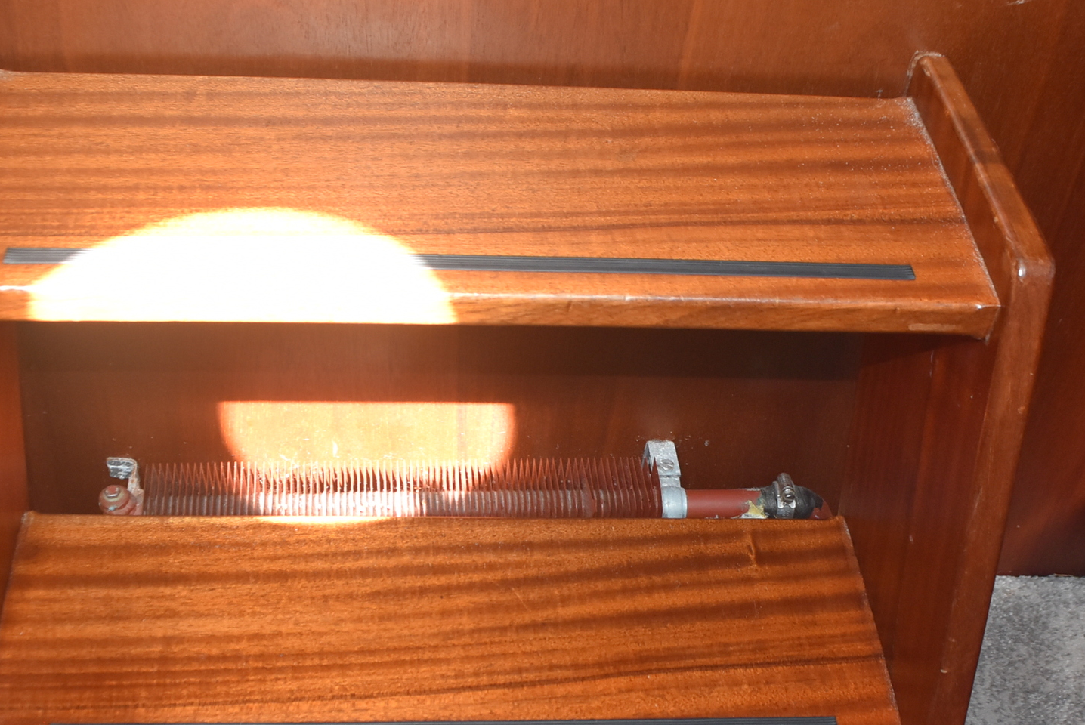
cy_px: 437
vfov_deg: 28.6
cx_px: 554
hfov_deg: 41.9
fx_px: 1418
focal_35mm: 47
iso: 800
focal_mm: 18
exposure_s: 1/100
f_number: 5
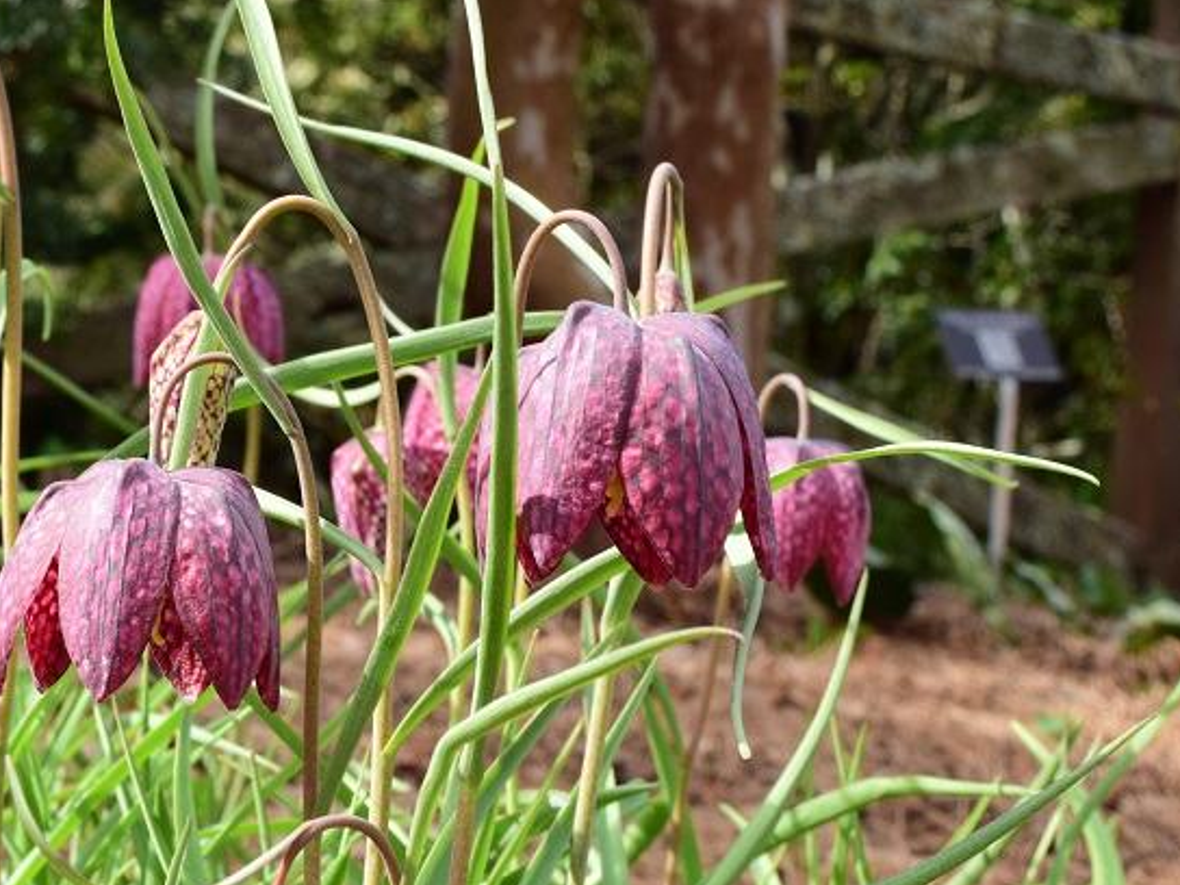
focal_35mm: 77
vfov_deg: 19.0
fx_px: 2621
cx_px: 197
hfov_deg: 24.9
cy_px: 680
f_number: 13
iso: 400
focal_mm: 29
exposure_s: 1/100
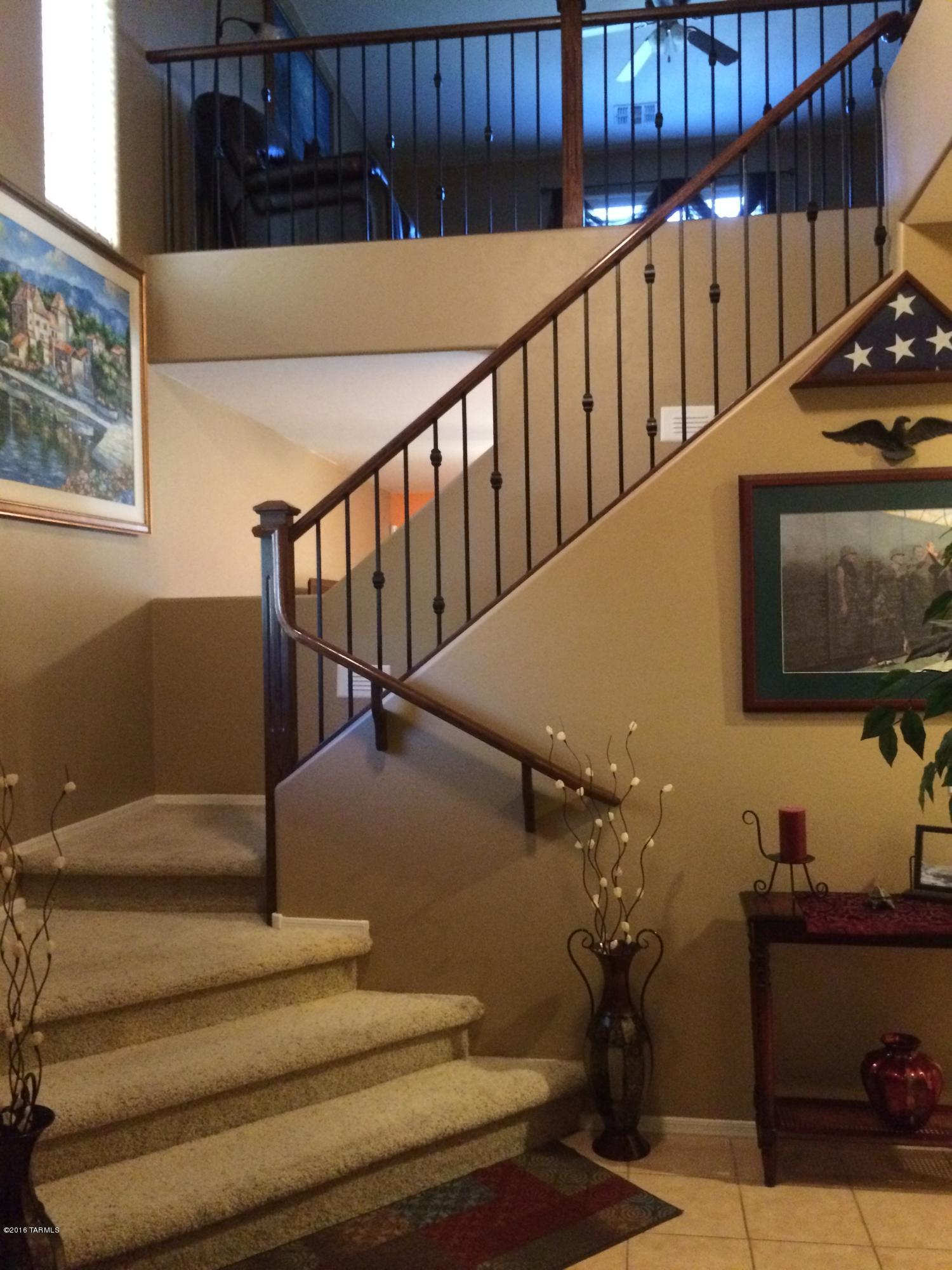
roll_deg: +2.2
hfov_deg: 48.2
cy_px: 635
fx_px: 1063
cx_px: 476
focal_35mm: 29
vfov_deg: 61.7
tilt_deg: +1.4
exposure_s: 1/15
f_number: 2.2
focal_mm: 4.15
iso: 500
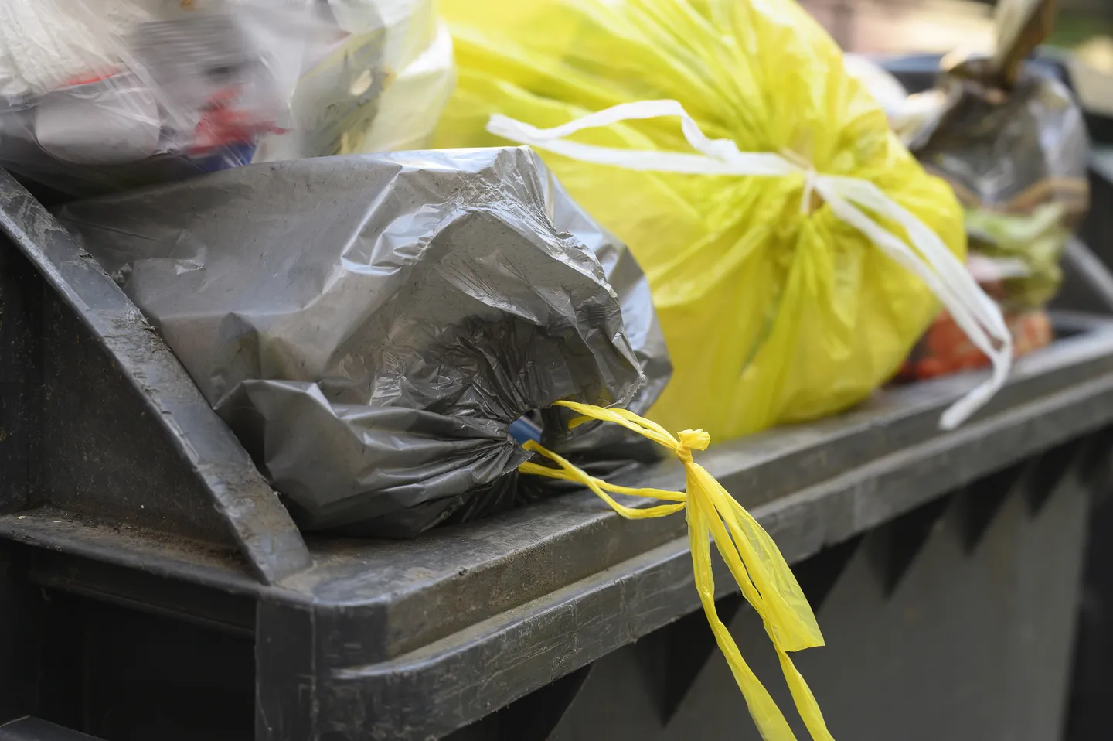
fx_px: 1576
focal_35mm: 51
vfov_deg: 26.4
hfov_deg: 38.9
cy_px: 370
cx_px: 556
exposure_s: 1/160
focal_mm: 51
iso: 320
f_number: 4
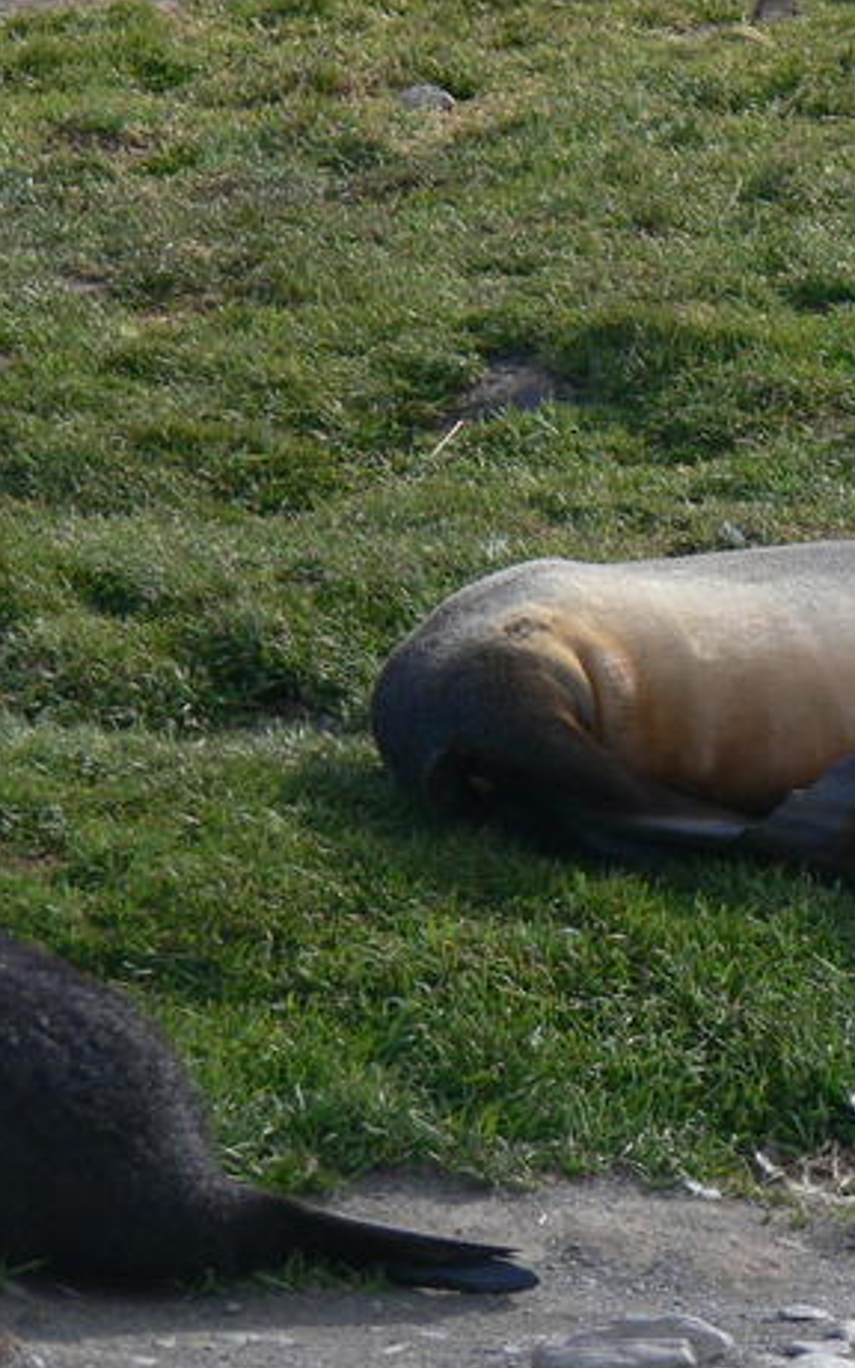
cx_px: 1125
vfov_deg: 3.2
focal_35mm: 651
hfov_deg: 2.0
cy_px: 694
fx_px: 24278
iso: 80
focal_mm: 58.7
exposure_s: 1/125
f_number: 5.6
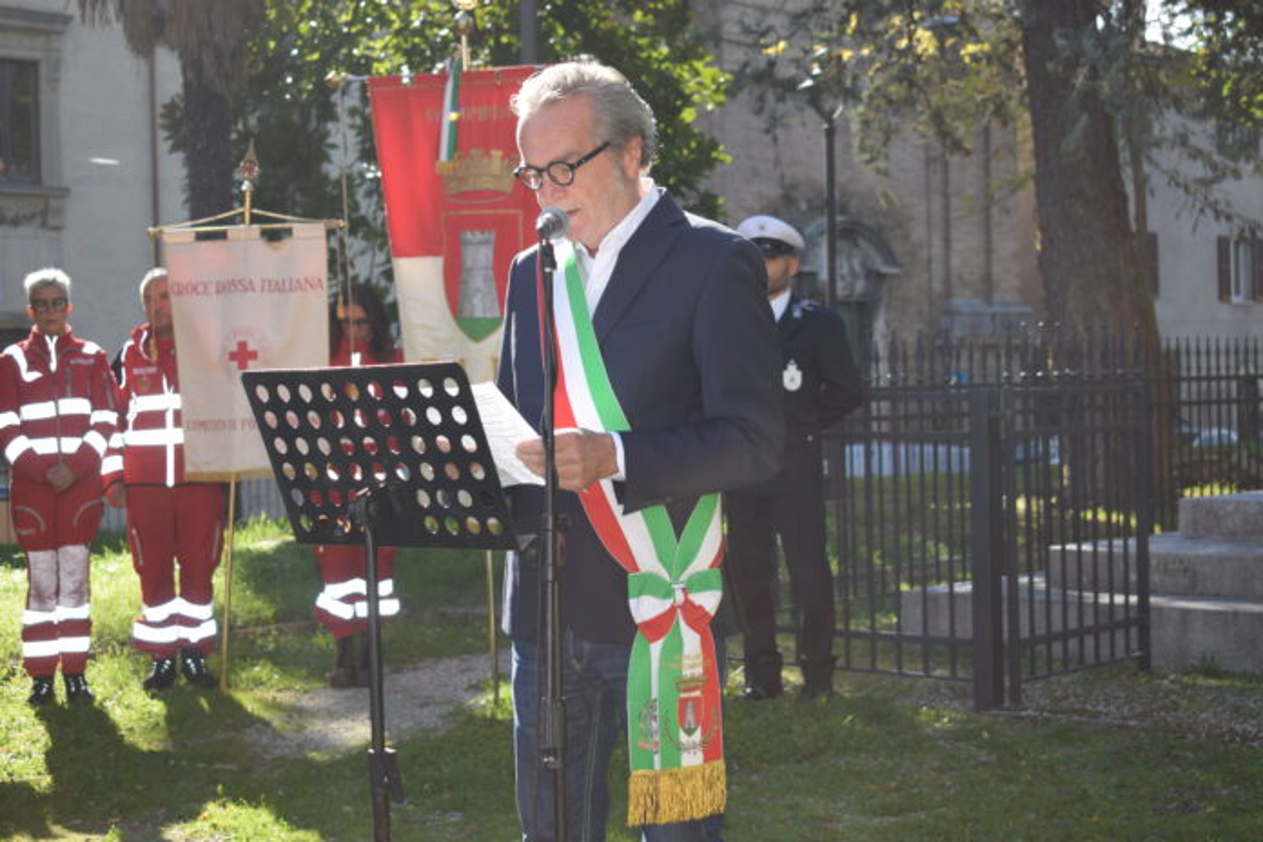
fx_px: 2210
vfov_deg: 21.6
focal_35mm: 63
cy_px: 421
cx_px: 632
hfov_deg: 31.9
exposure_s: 1/160
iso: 100
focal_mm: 42
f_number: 5
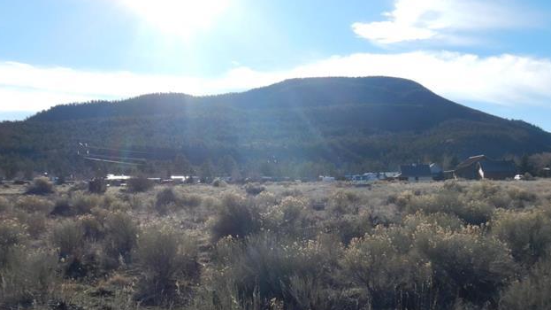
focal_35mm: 43
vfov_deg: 27.5
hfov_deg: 47.4
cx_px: 274
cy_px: 205
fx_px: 628
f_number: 4.1
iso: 125
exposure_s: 1/1000
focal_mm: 4.3
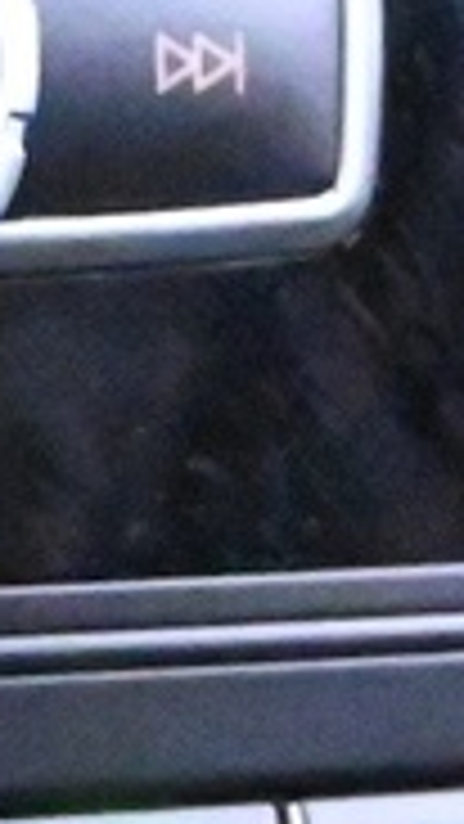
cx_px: -212
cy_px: 991
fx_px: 7280
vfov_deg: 6.4
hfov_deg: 3.6
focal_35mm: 333
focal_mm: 24
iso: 32000
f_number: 4.2
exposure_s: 1/40
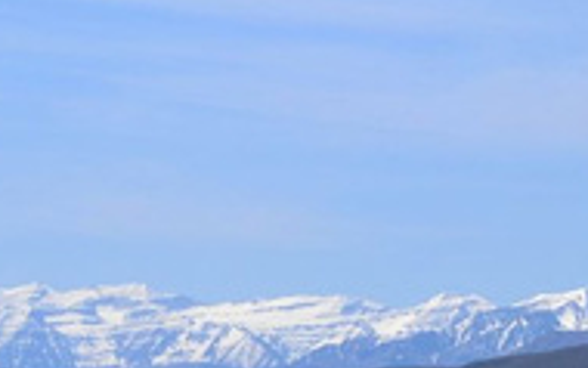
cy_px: 297
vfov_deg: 4.6
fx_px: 4533
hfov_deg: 7.4
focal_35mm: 283
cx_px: 300
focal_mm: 55
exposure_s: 1/500
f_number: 11
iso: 400
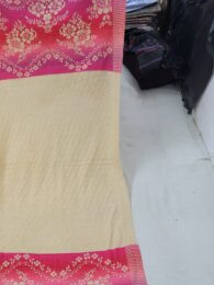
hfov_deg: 35.3
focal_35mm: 40
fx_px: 330
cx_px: 59
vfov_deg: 46.4
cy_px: 175
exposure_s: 1/50
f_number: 1.8
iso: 250
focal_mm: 5.4
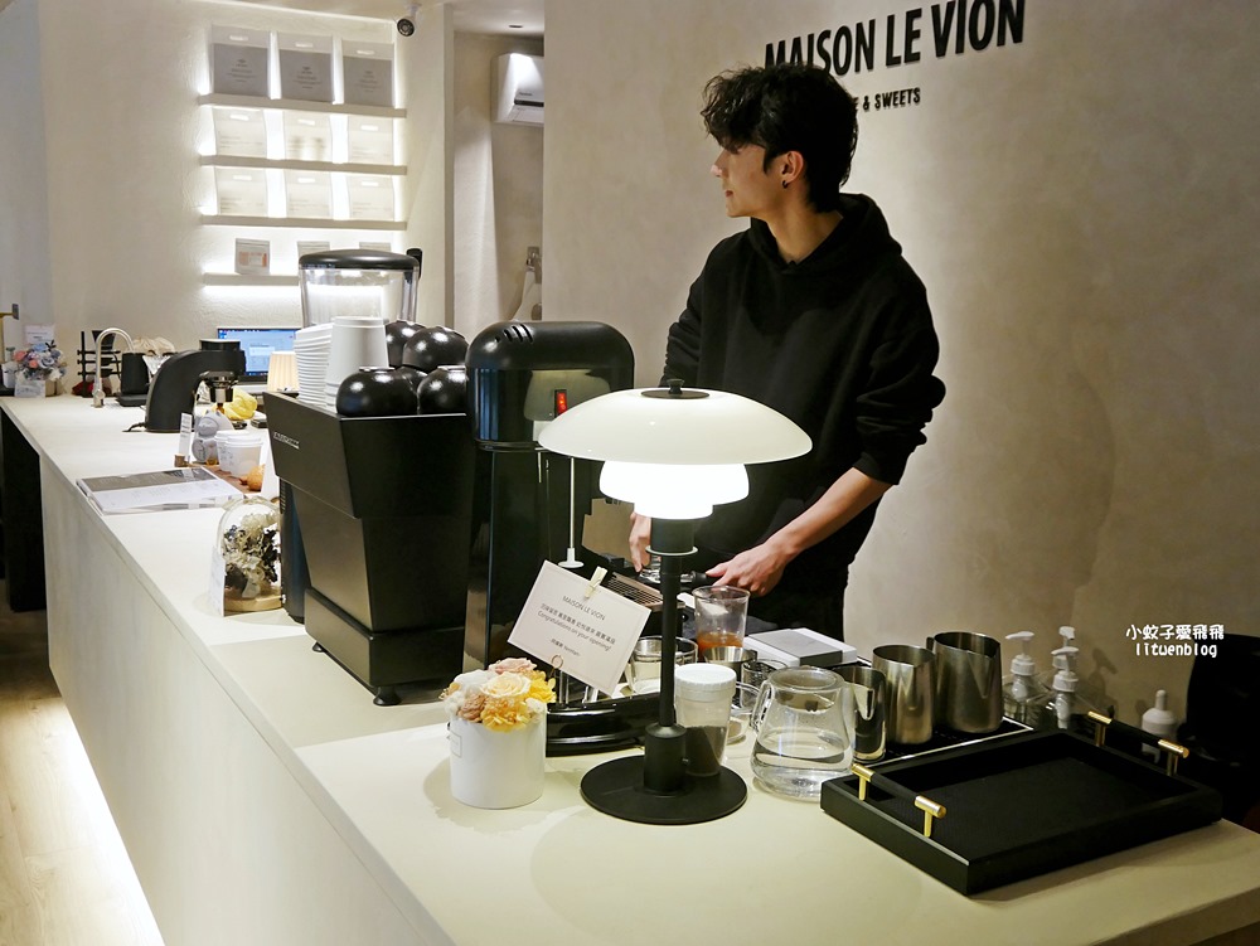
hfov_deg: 51.3
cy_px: 473
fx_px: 1311
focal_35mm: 36
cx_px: 630
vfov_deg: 39.7
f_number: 4.2
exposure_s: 1/60
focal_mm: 18
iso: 800
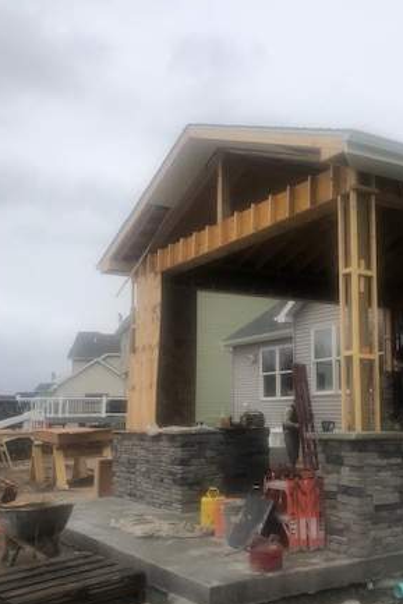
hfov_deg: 30.7
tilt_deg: +7.2
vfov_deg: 45.3
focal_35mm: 43
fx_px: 721
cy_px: 345
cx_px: 297
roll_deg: +0.8
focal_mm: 4
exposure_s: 1/331
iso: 20
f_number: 1.8
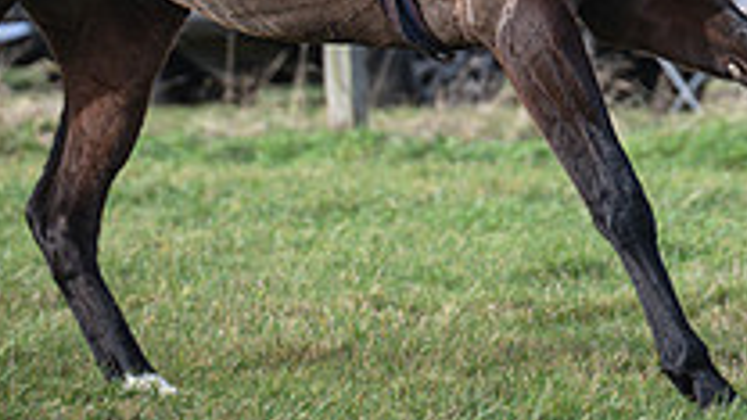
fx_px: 10538
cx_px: 708
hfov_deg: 4.1
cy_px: -262
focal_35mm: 532
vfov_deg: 2.3
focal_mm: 104
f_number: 2.8
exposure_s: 1/1000
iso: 125
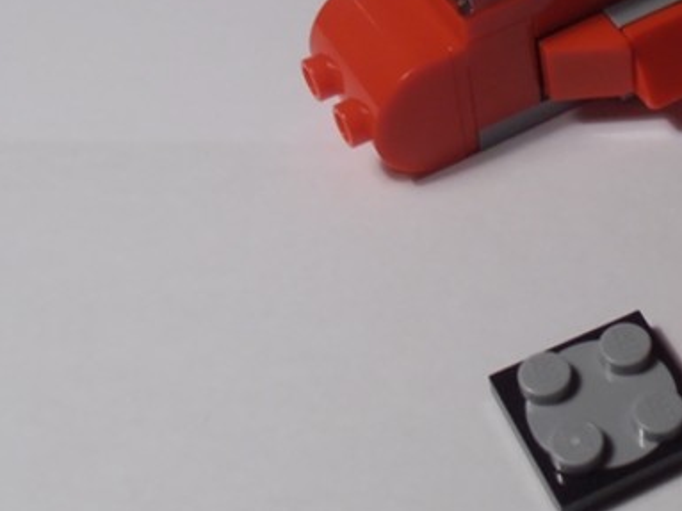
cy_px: 97
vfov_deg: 16.8
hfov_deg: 21.3
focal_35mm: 87
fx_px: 1714
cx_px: 771
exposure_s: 1/50
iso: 80
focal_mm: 6.61
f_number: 3.9
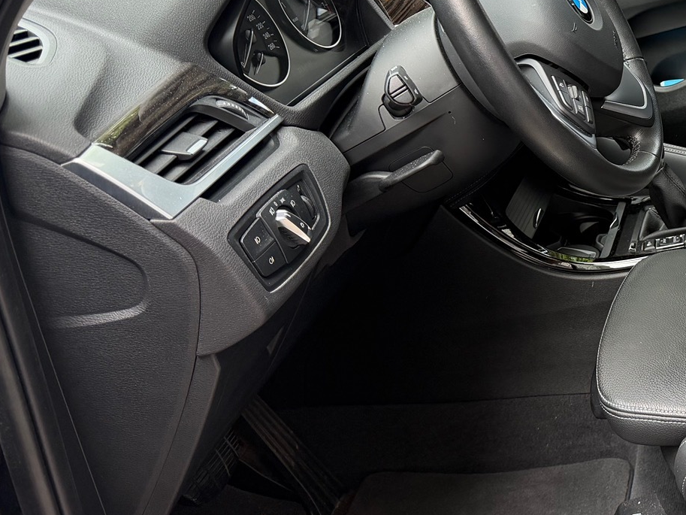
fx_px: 1050
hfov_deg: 32.2
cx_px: 744
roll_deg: +4.1
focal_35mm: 53
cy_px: 137
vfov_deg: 27.2
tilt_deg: -22.0
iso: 100
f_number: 1.78
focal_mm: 6.76
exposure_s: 1/149
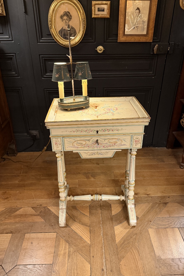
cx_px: 95
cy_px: 134
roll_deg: +0.0
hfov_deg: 49.5
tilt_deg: -28.7
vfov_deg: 69.4
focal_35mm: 26
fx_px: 199
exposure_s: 1/50
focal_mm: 6.76
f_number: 1.78
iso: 800
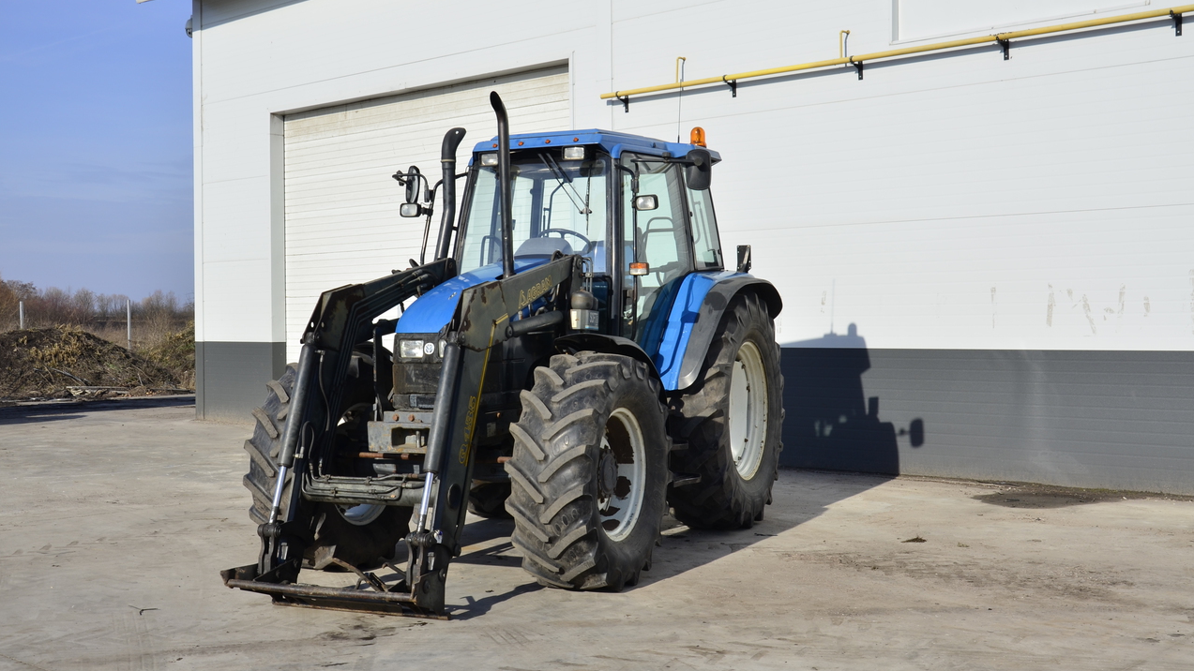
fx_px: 1298
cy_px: 349
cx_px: 599
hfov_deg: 49.4
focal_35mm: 41
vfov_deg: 29.0
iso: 125
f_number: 10
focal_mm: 26
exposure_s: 1/320
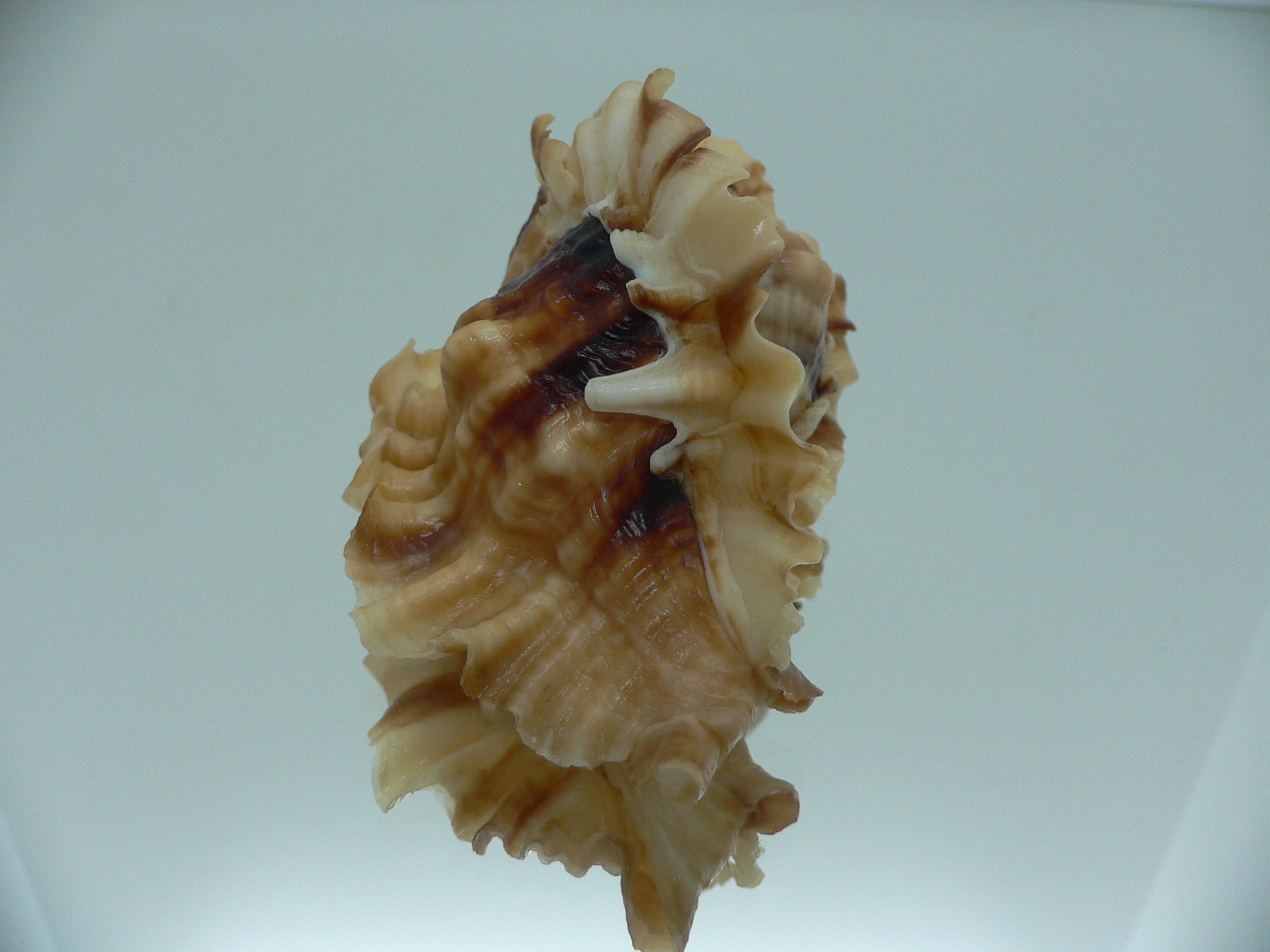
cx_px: 635
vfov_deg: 40.7
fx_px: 1284
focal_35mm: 35
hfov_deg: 52.6
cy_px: 476
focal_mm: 4.6
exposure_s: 1/60
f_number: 2.8
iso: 80
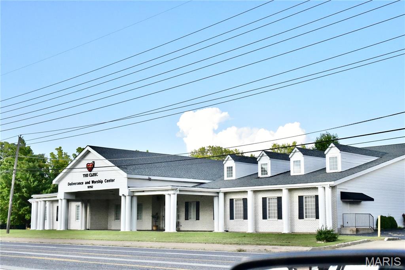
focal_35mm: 50
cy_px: 135
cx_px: 202
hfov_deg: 39.6
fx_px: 562
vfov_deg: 27.0
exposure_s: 1/5000
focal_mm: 50
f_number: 16
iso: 20000
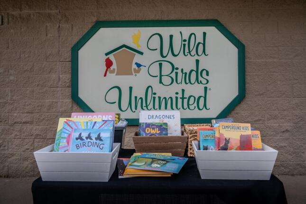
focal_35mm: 26
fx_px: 221
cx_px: 153
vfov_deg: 49.6
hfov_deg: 69.4
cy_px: 102
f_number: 10
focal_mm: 26
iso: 400
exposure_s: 1/250
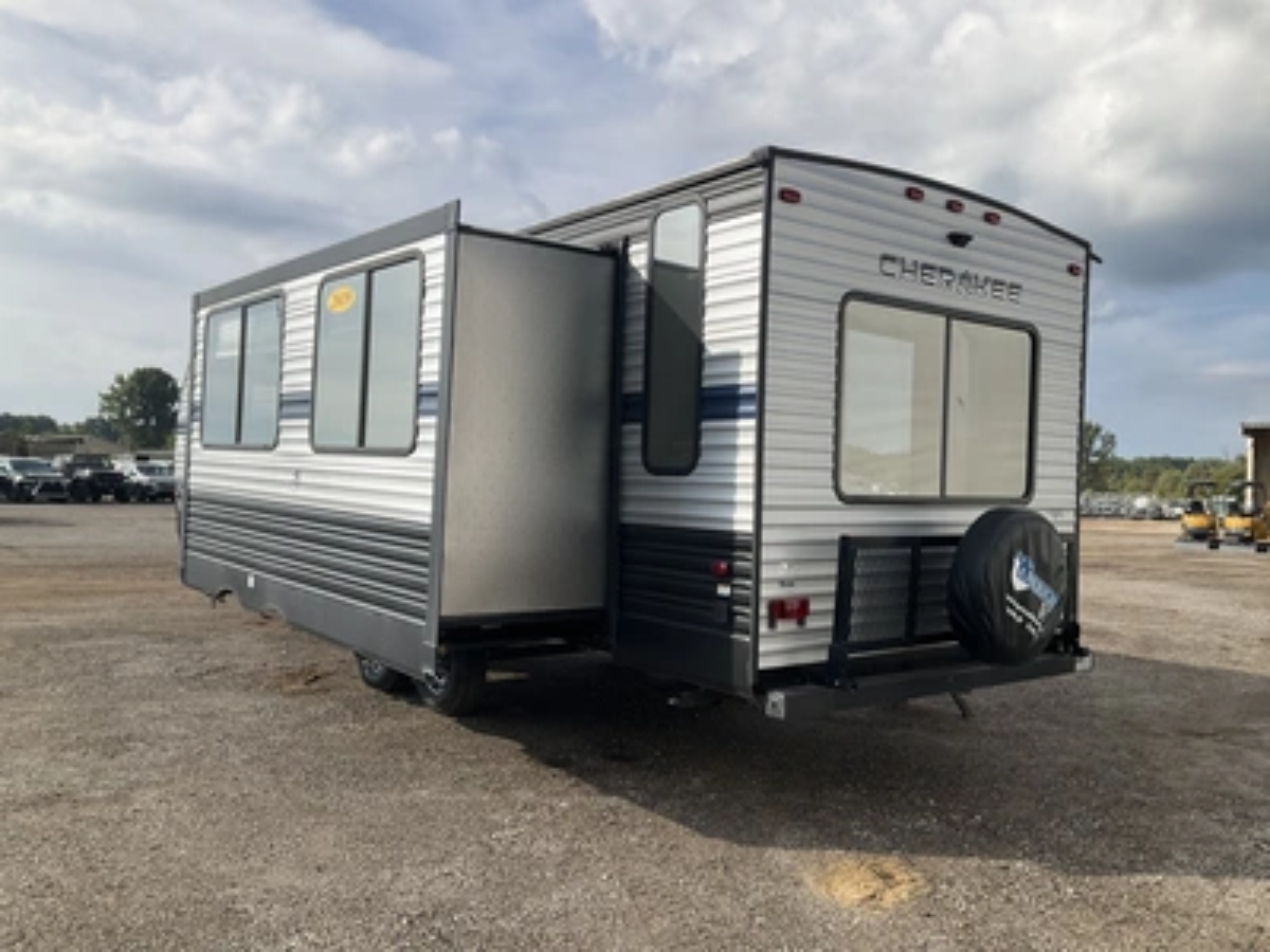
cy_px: 476
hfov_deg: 61.7
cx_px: 635
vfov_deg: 48.2
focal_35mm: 29
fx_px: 1064
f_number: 1.8
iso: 25
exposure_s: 1/2320
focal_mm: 3
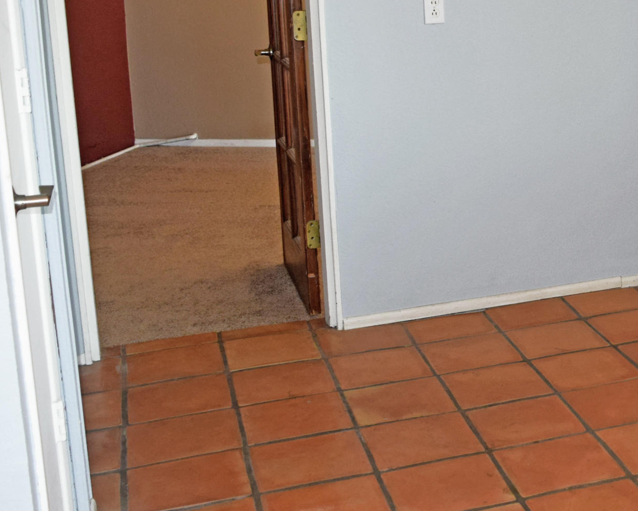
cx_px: 704
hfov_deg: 27.8
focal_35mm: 62
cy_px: 140
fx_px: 1171
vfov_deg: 24.4
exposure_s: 1/100
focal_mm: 18
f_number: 5
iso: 800
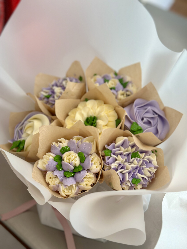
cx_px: 94
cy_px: 124
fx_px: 346
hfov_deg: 30.3
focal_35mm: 48
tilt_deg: -51.4
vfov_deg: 39.7
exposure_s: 1/161
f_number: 1.78
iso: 80
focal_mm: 6.86
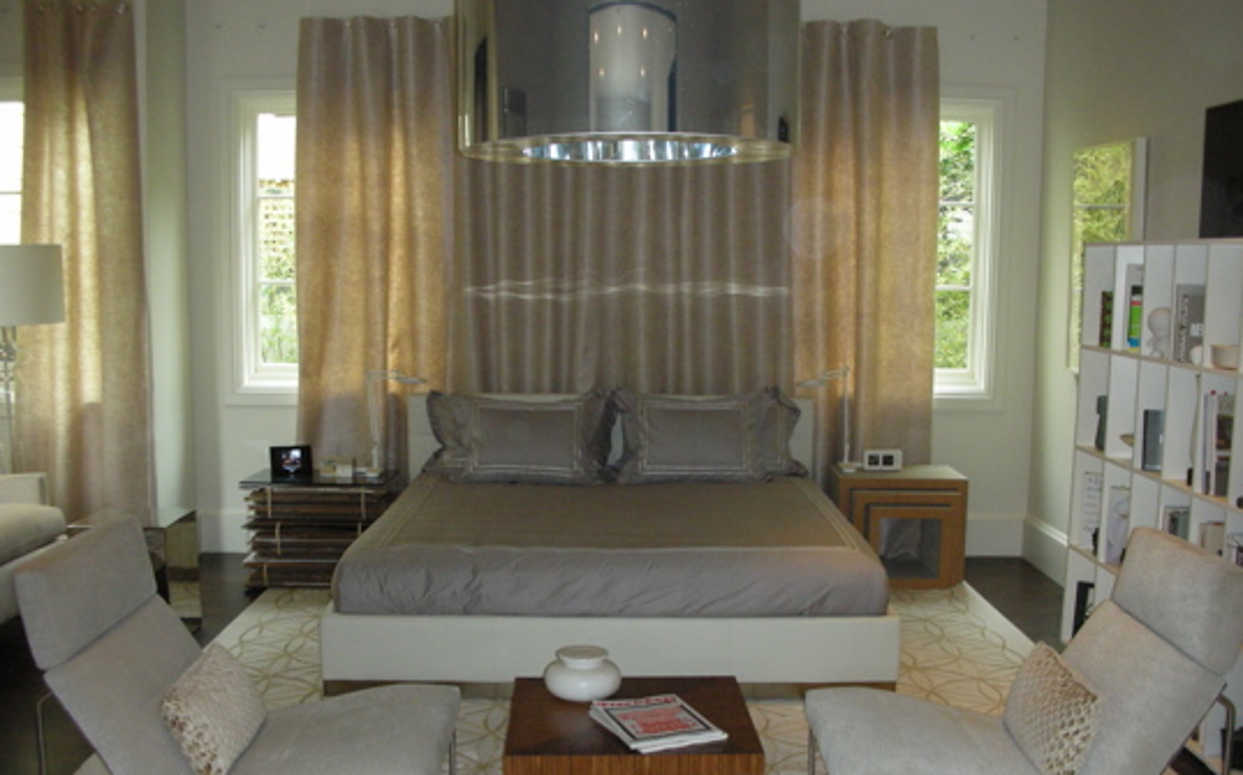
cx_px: 611
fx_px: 1287
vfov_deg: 33.4
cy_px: 463
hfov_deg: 51.6
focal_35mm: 38
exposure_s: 1/60.1
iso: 200
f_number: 3
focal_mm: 5.8
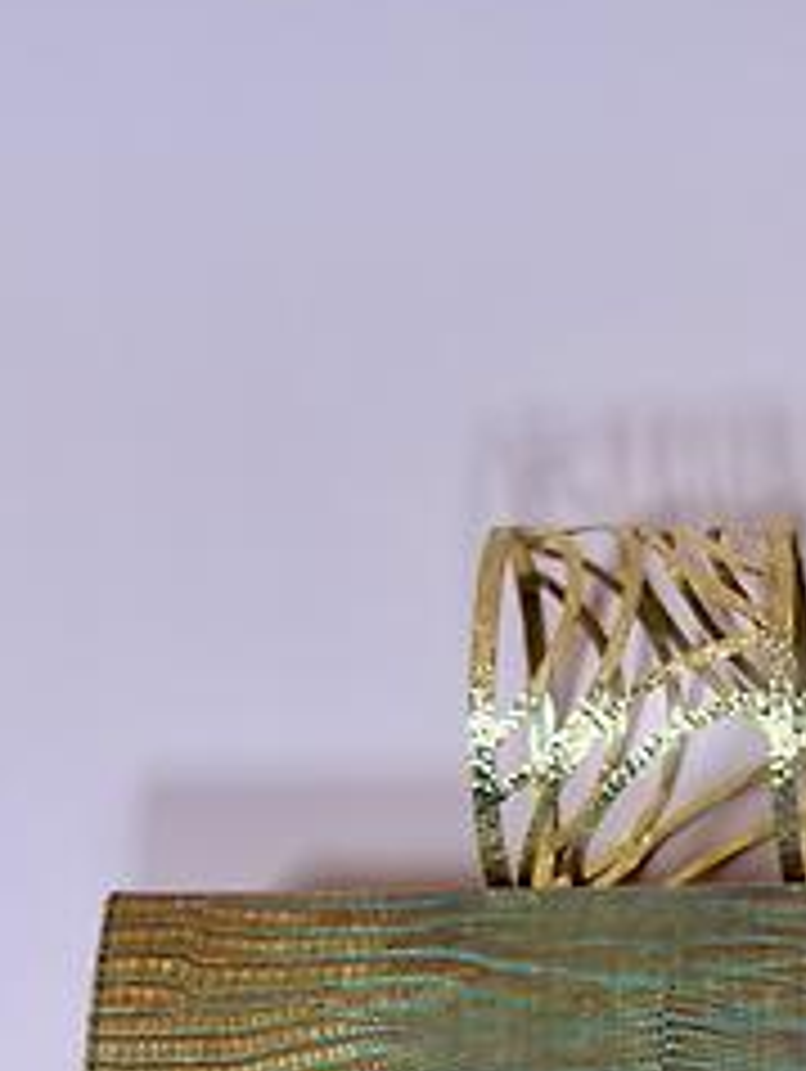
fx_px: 3750
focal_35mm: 121
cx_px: 752
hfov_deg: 12.2
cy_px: 1287
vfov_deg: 15.7
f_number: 1.78
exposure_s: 1/121
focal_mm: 6.76
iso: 80
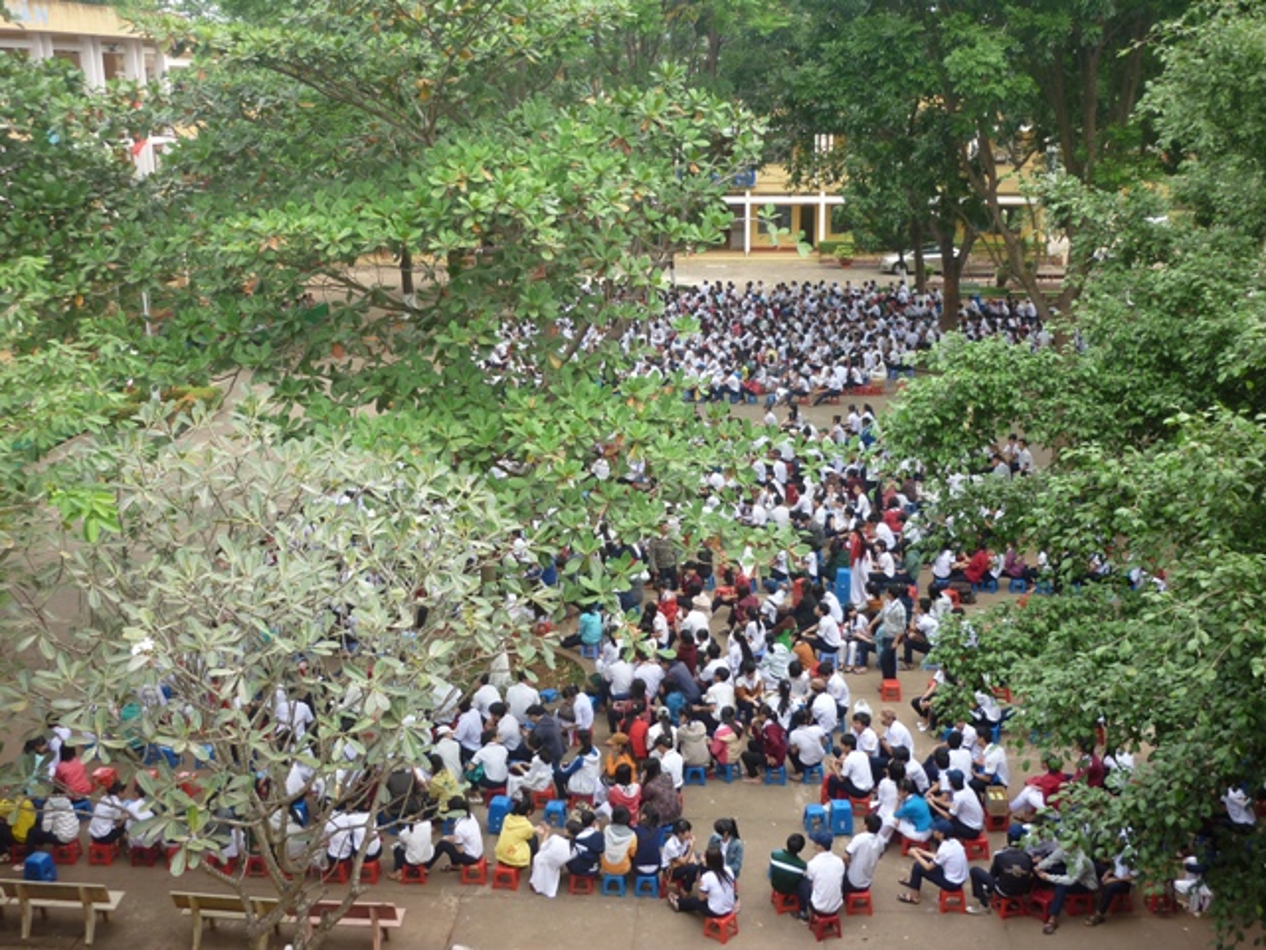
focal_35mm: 39
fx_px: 1426
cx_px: 633
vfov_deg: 36.8
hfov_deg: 47.9
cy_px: 475
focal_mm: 6.4
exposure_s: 1/80
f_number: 3
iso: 80
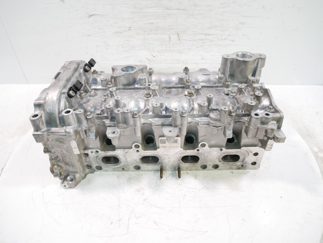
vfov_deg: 56.8
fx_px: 224
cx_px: 162
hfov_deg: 71.6
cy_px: 122
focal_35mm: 24
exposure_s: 1/60
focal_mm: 12
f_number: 3.5
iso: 1000
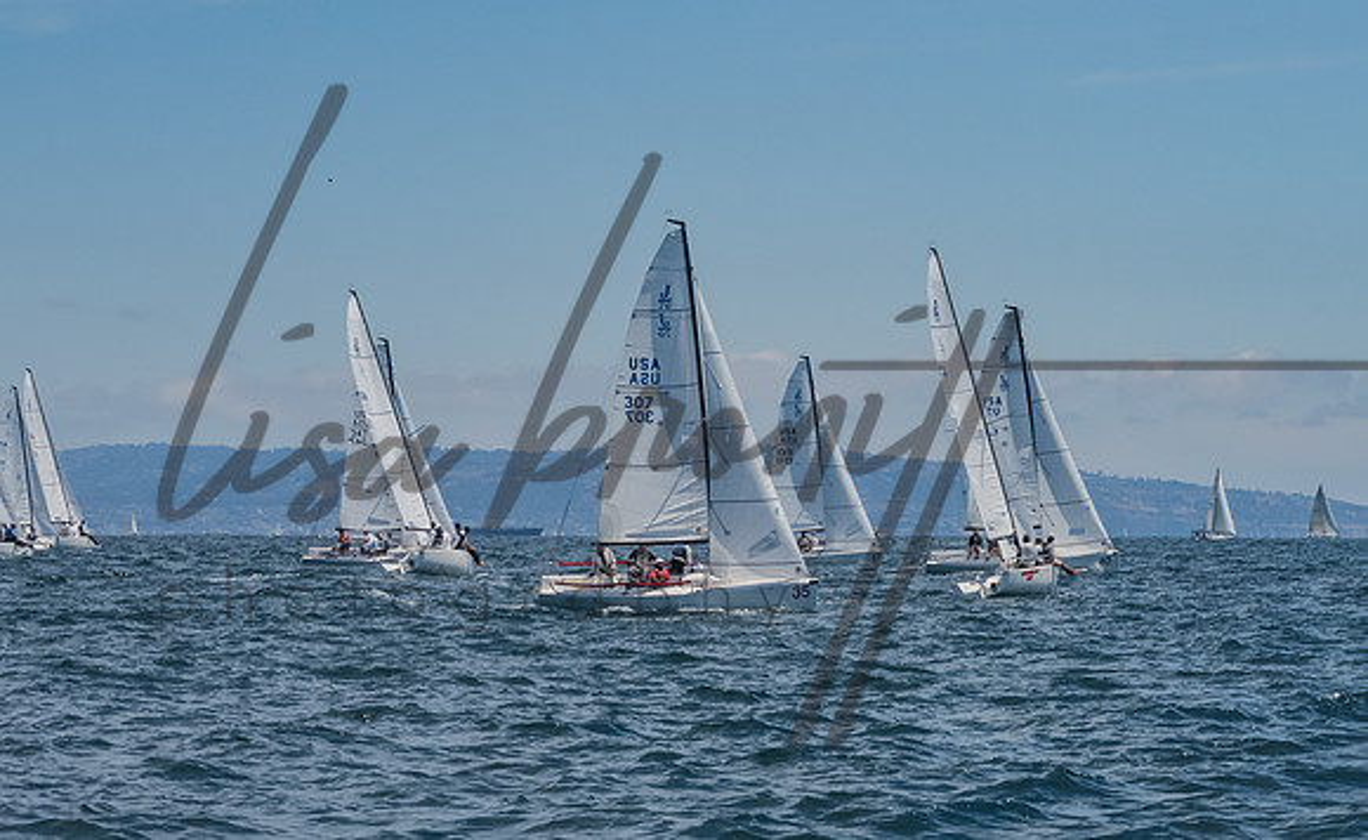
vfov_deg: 7.9
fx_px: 6118
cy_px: 406
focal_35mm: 165
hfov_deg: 12.8
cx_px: 804
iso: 640
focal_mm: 90
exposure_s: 1/1600
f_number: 14
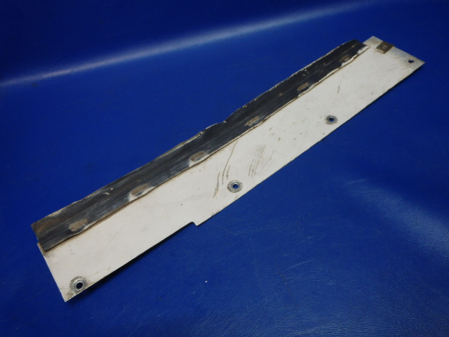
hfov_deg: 63.4
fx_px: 363
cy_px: 168
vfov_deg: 49.7
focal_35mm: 28
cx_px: 224
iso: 250
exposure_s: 1/30
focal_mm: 5
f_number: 3.9
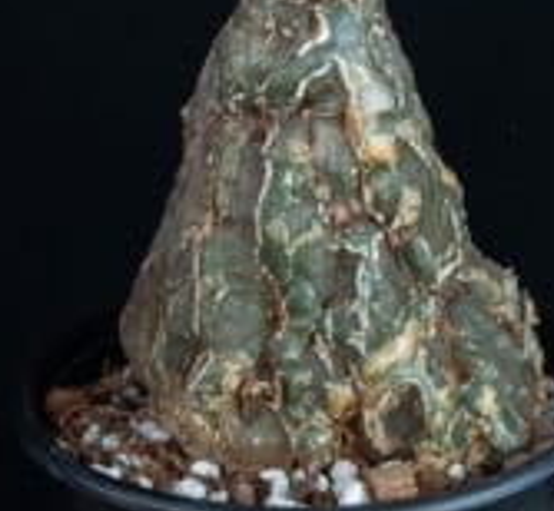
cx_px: 413
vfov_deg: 11.5
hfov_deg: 12.5
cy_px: 42
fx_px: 2525
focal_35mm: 145
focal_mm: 60
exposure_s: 5
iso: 100
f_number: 36
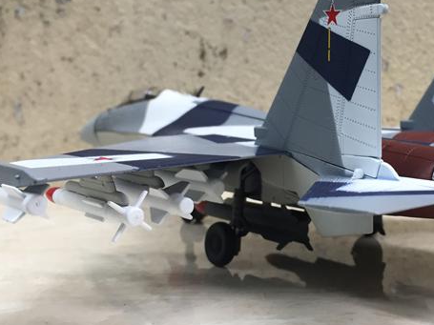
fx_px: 639
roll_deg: -0.5
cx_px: 315
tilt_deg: -1.2
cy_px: 106
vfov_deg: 28.3
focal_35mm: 51
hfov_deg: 36.8
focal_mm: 4.15
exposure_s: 1/33
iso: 32
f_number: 2.2
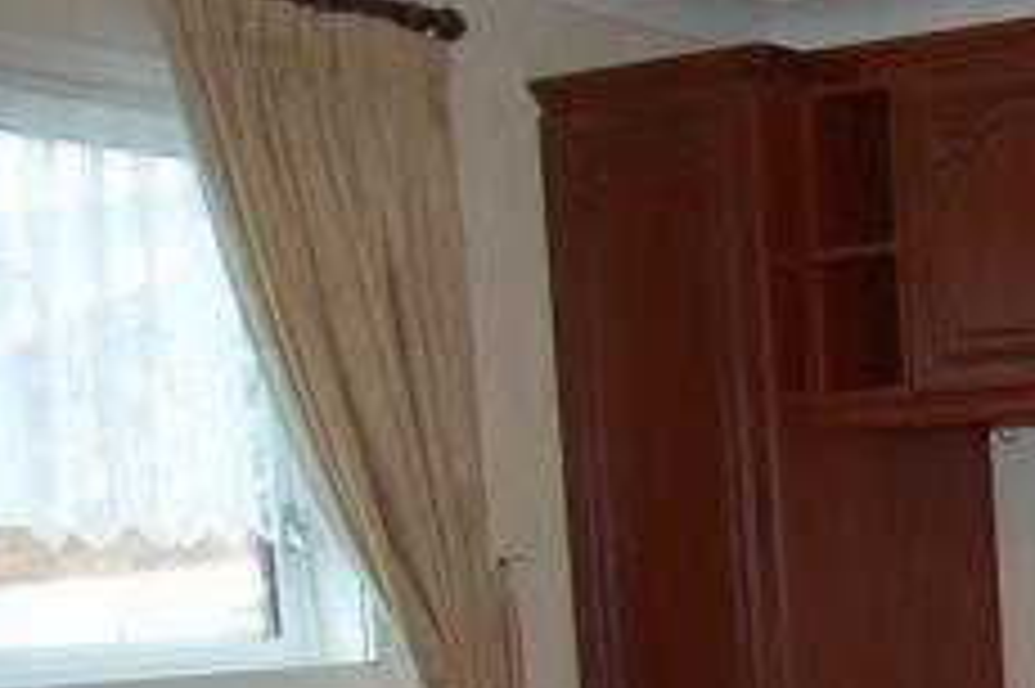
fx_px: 2212
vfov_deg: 16.7
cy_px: 904
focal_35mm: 77
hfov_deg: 23.7
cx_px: 1292
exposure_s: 1/60
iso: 400
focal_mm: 18
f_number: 3.5
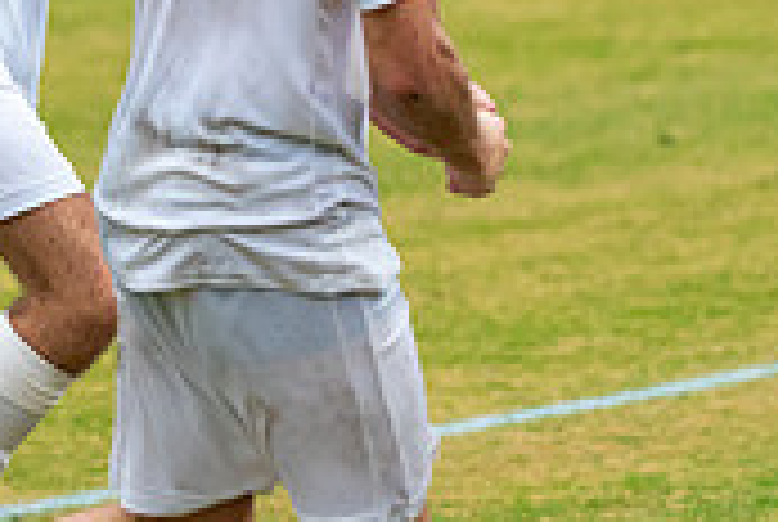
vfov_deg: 2.0
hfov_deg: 2.9
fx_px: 15283
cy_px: 186
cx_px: -116
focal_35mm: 706
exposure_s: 1/1000
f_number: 5.6
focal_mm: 200
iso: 3200
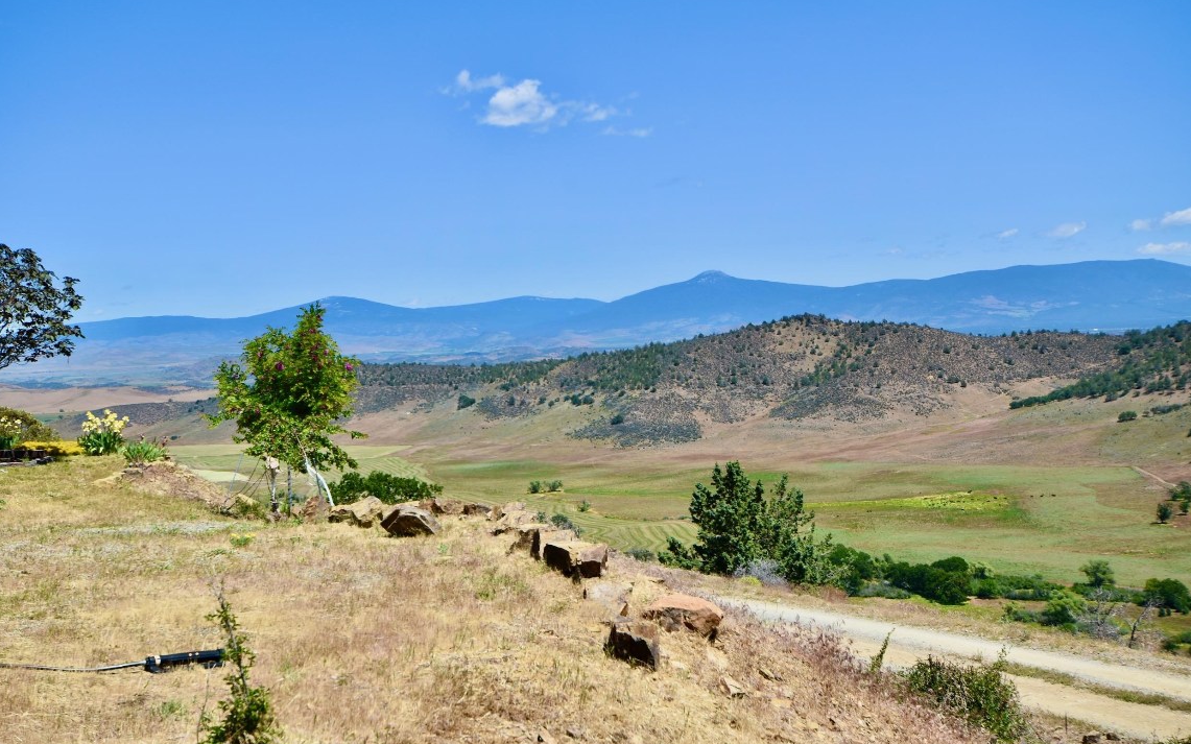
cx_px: 596
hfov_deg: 52.8
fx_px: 1201
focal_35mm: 37
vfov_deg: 34.4
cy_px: 353
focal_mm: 24
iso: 100
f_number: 8
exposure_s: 1/250
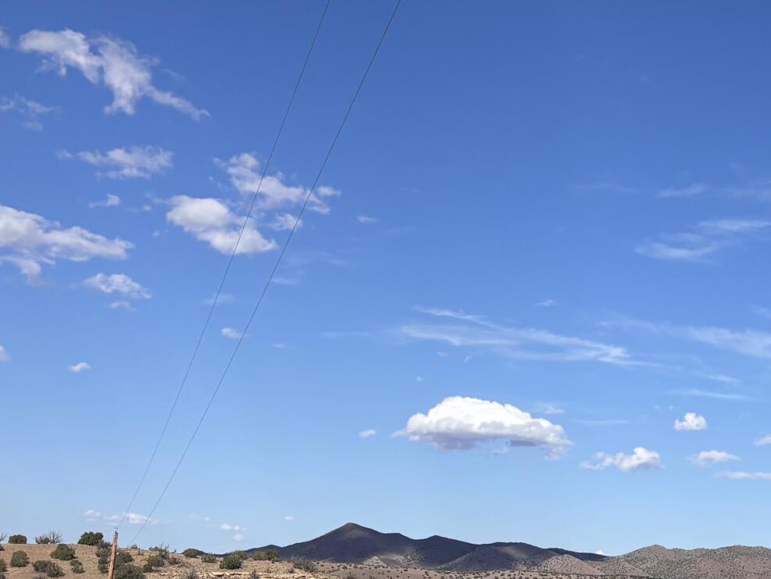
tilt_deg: +6.0
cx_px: 928
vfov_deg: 18.6
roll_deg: -2.5
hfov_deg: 22.7
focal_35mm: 79
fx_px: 1760
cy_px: 422
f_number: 1.6
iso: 50
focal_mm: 5.96
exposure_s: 1/5348
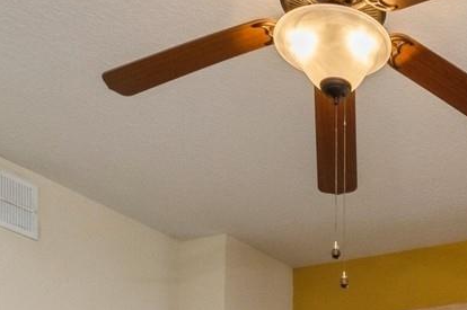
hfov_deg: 30.6
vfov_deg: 18.1
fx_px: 751
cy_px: 571
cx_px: 520
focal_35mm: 58
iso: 400
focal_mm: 10
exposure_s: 1/50
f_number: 9
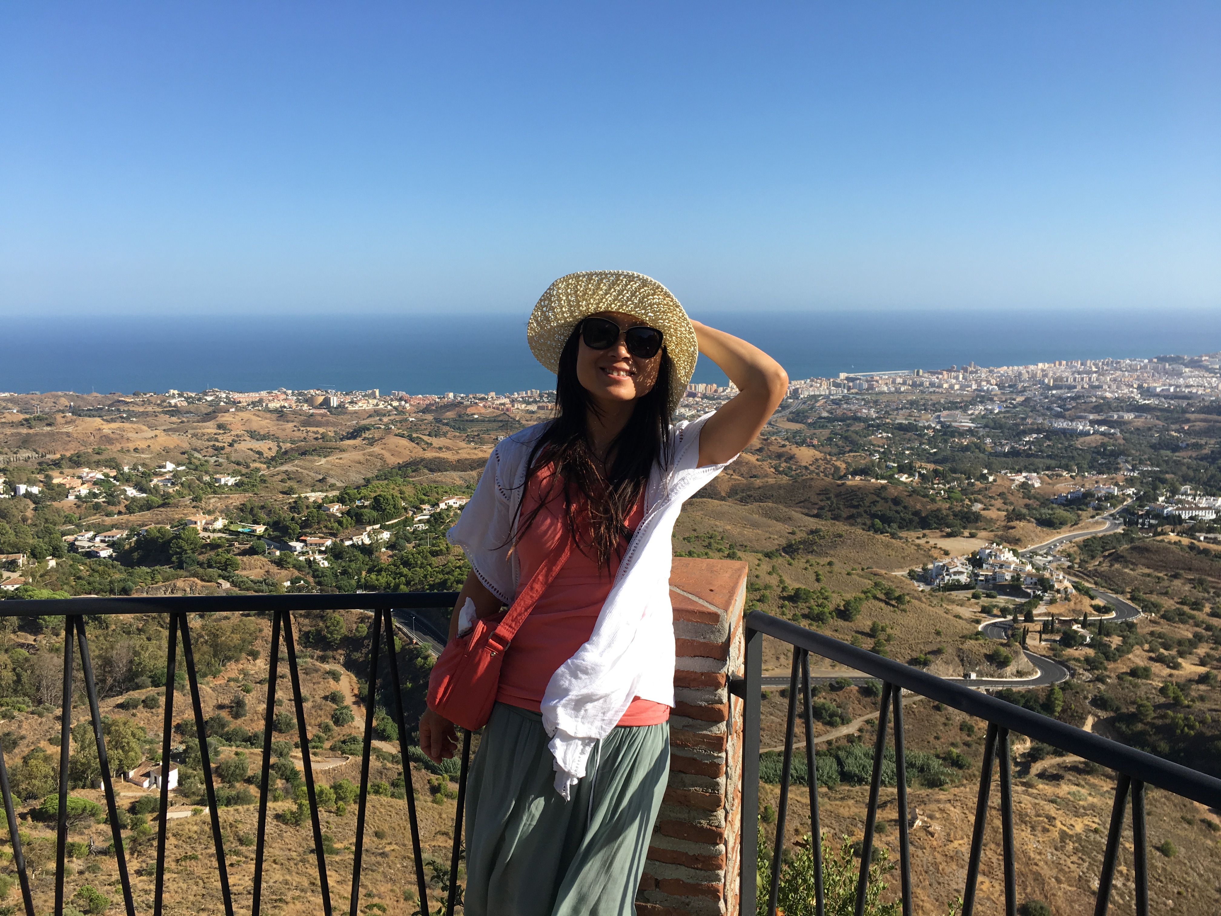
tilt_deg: -8.6
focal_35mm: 29
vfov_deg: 48.2
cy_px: 458
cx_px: 610
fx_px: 1023
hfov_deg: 61.7
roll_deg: +0.5
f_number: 2.2
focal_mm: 4.15
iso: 25
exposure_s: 1/1241
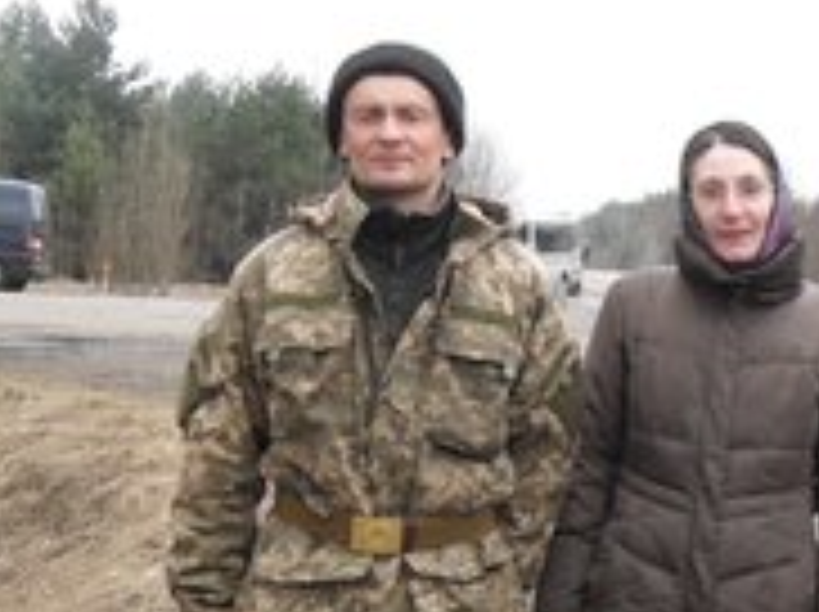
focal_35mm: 77
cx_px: 801
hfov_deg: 24.3
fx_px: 1819
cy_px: 544
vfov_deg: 18.8
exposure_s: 1/60
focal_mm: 6.2
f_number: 2.8
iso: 100
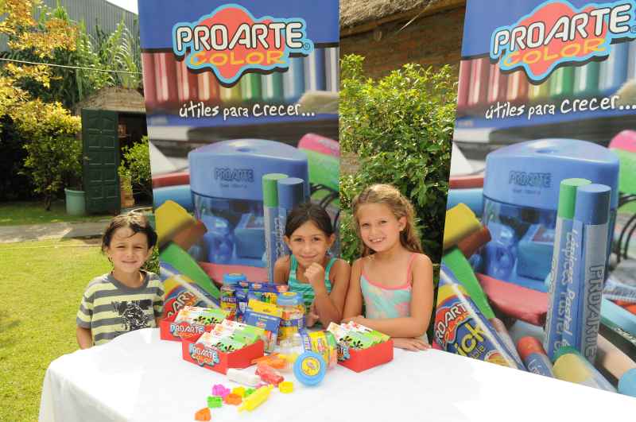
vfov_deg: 50.3
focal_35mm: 26
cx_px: 318
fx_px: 450
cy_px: 211
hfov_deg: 70.5
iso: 500
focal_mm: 17
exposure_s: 1/640
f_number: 6.3
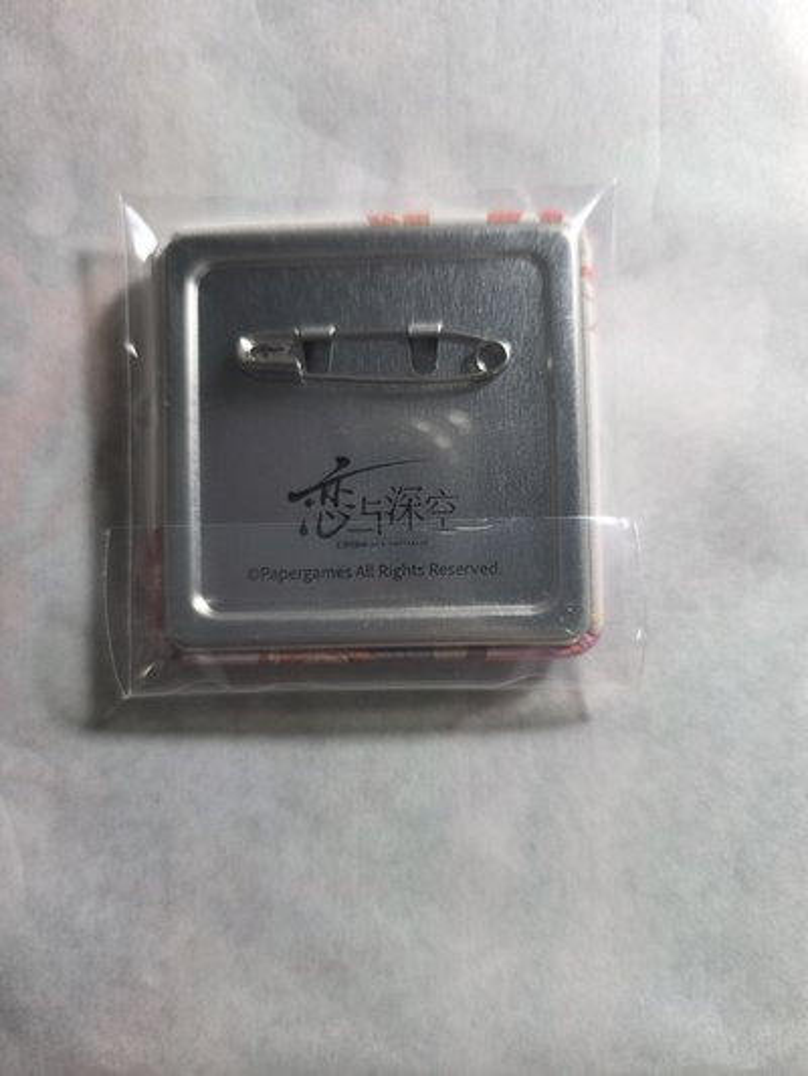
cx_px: 404
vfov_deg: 73.9
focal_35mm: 23
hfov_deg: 58.9
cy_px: 538
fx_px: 716
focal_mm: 6.3
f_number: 1.7
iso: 200
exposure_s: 1/120
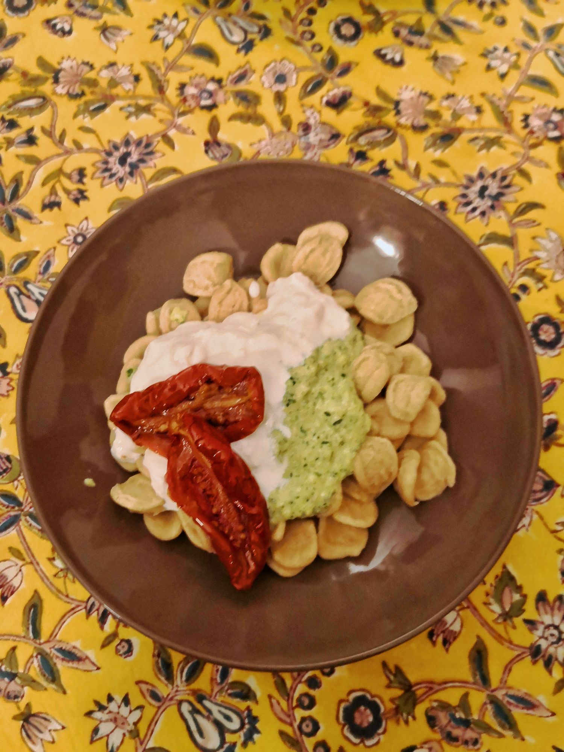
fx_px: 587
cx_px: 282
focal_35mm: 27
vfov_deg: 65.3
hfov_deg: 51.4
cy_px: 376
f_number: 1.6
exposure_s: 1/20
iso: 500
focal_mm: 3.95
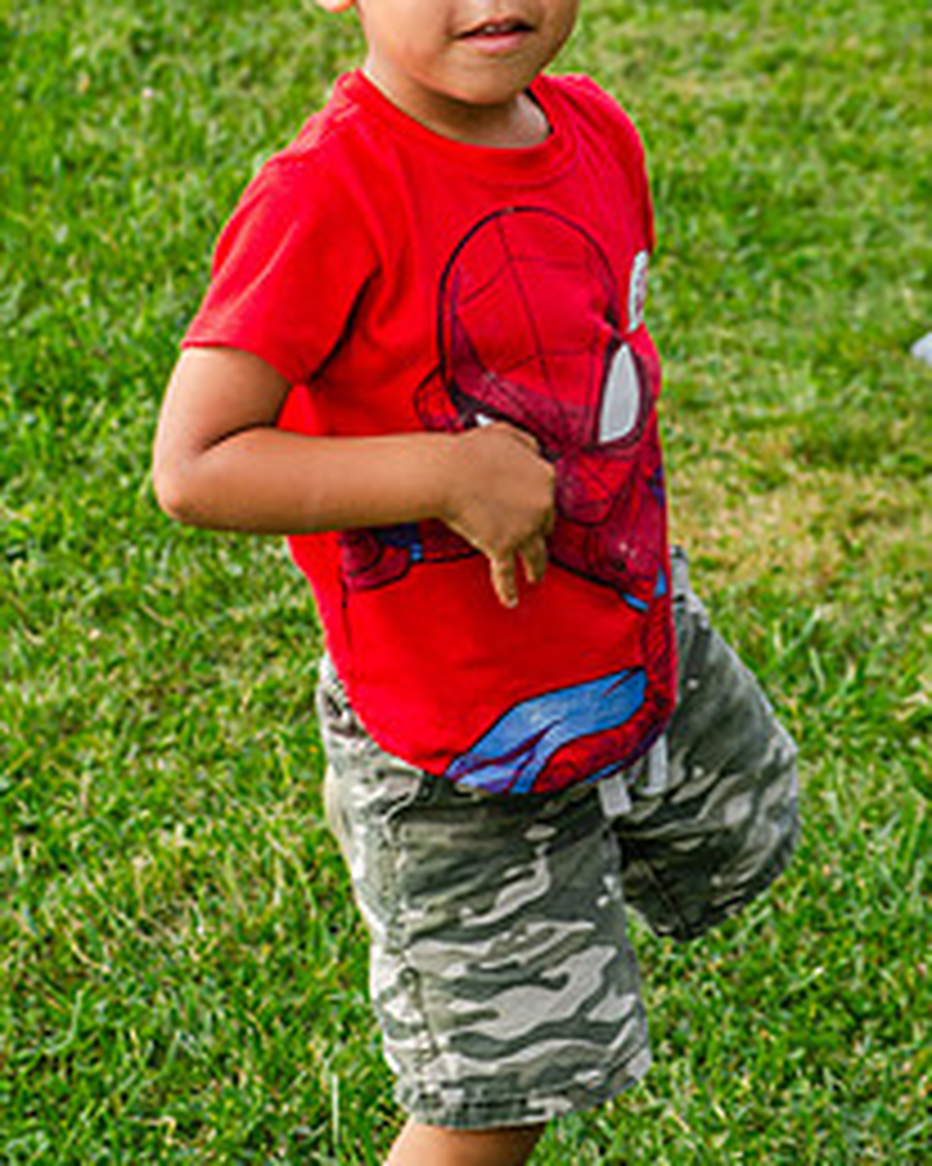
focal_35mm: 200
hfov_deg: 7.7
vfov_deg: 9.6
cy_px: 324
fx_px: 6900
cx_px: 495
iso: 200
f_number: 7.1
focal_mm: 82
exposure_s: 1/200
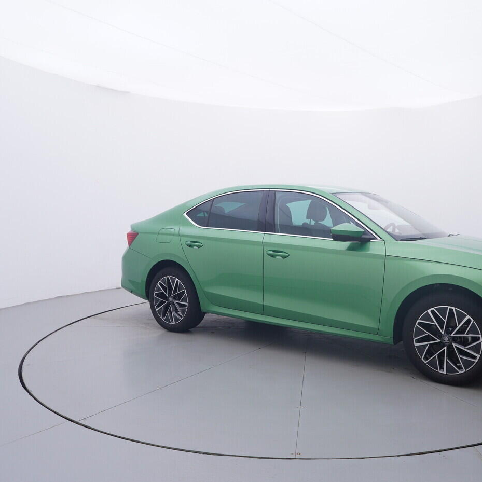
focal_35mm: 30
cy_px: 237
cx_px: 307
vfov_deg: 54.6
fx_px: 467
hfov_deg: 53.8
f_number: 5
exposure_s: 1/80
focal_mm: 15
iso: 200
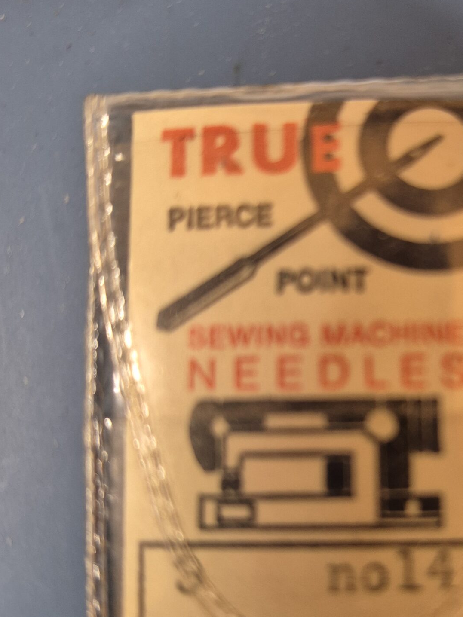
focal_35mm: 41
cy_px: 362
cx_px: 404
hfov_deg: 33.5
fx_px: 731
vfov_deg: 45.6
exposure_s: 1/60
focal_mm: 5.4
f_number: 1.8
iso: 640
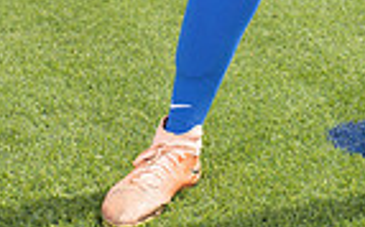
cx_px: 378
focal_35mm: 141
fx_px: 1401
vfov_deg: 8.6
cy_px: -288
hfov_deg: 14.6
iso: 125
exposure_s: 1/400
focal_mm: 44
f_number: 7.1
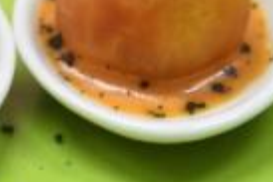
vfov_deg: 5.5
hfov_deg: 8.2
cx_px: -130
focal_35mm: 246
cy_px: -75
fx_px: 1863
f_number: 4
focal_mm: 50
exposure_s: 1/100
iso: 1000
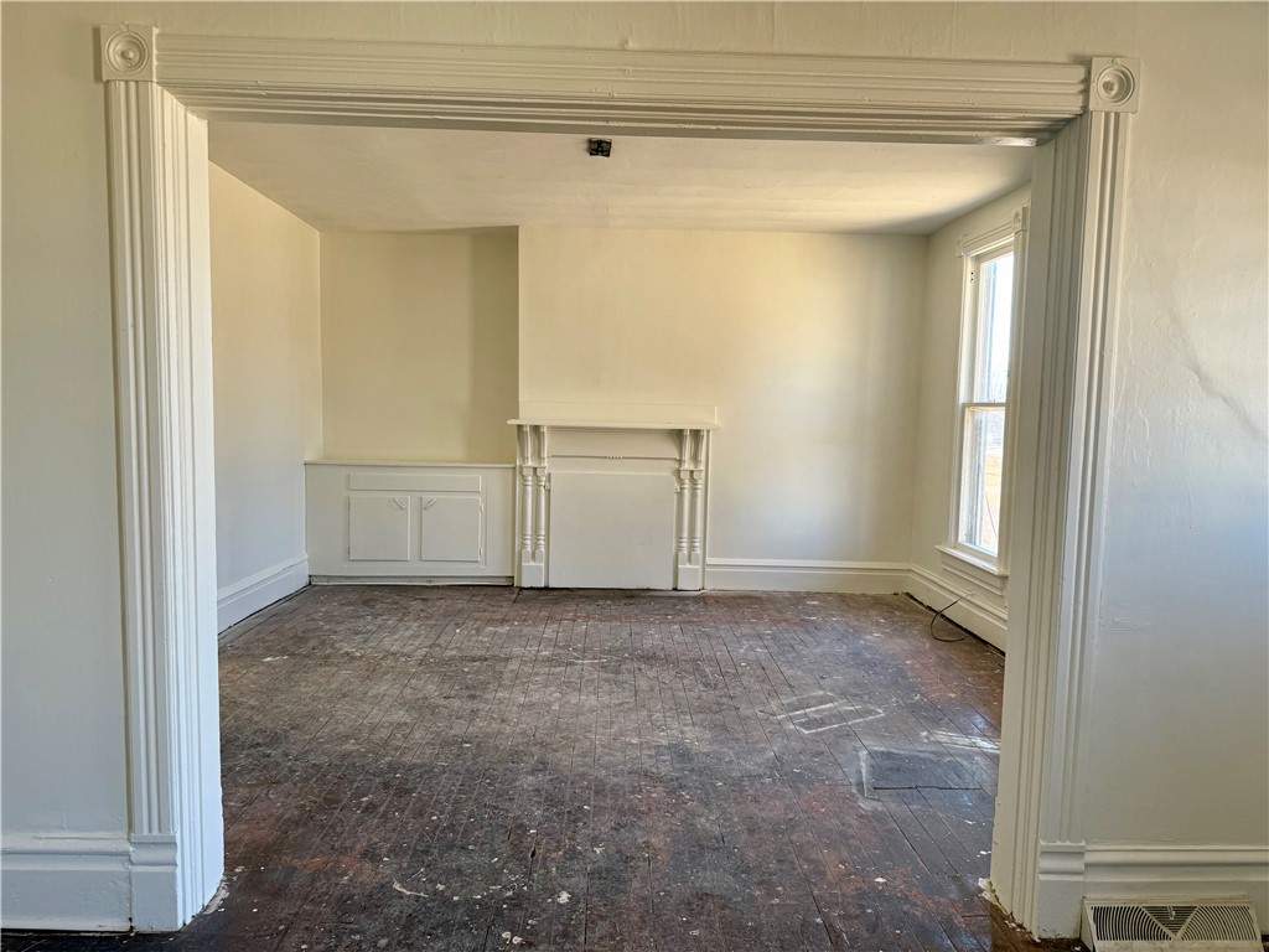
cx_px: 634
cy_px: 476
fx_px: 880
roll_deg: -1.4
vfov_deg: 56.8
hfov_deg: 71.6
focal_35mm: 24
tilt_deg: -5.0
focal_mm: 6.76
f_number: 1.78
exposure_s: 1/121
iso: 100
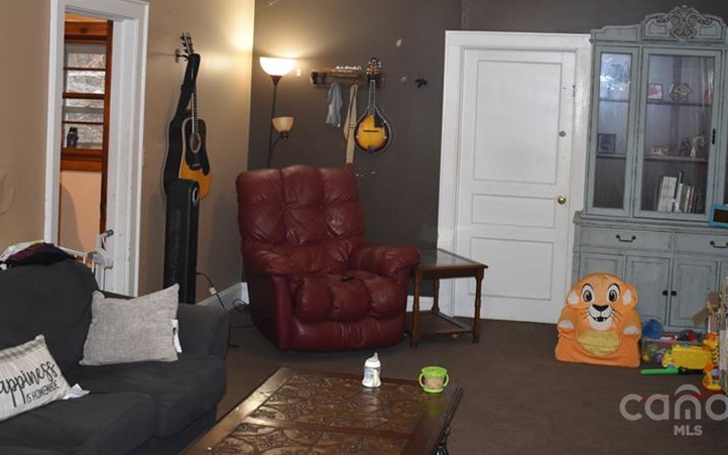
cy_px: 132
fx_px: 1032
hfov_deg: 38.8
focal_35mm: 52
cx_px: 405
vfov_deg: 24.7
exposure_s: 1/60
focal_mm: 24
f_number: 3.8
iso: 1100
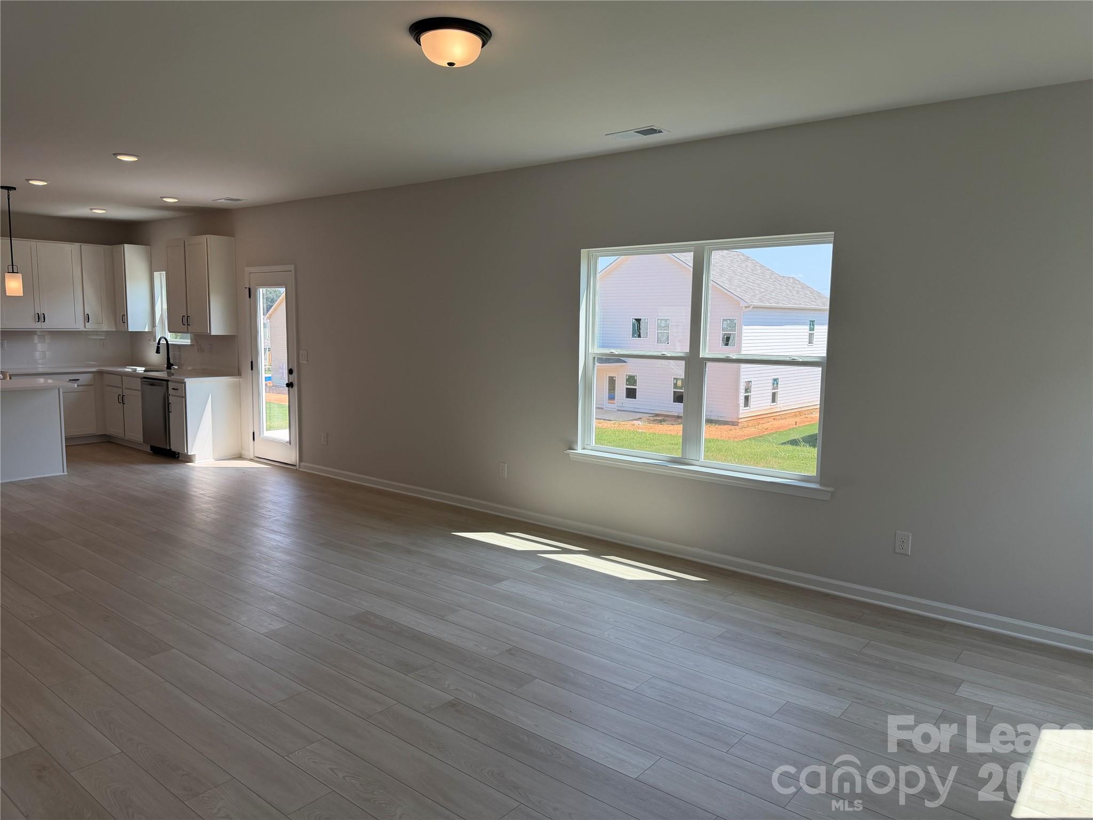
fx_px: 758
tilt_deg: -7.0
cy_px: 410
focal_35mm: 24
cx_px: 546
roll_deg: +0.3
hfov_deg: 71.6
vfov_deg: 56.8
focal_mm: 6.76
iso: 100
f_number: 1.78
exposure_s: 1/1032
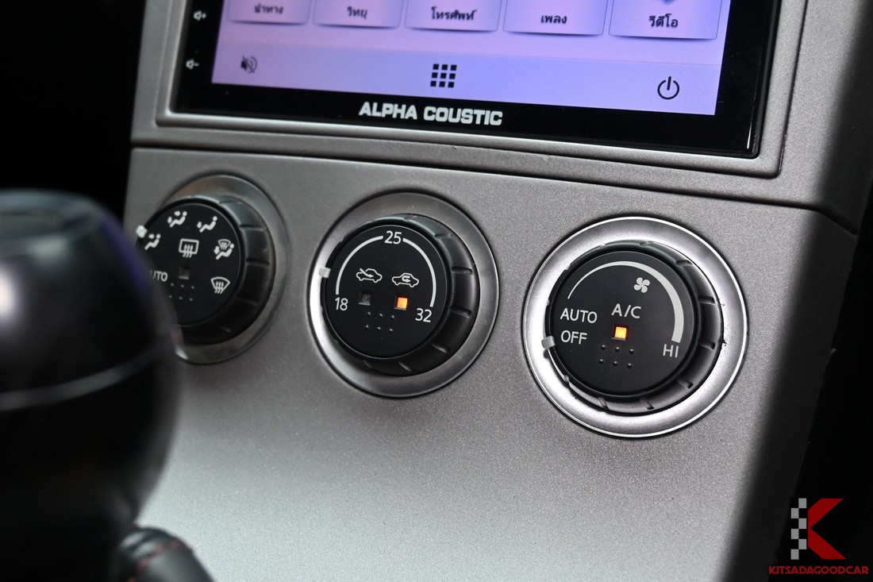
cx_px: 436
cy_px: 291
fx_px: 1018
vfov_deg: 31.9
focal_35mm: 42
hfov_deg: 46.4
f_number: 5.6
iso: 800
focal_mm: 28
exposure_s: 1/180
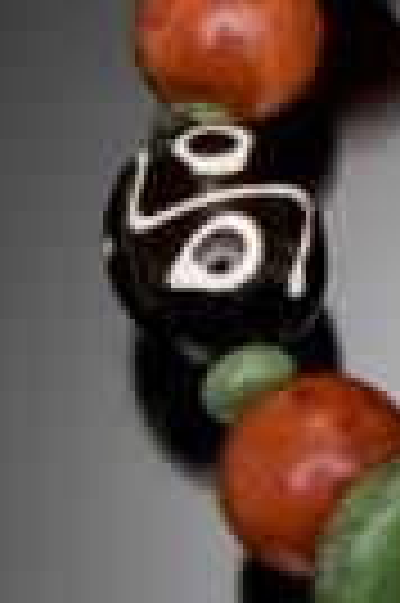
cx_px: 739
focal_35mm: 243
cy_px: 135
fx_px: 4060
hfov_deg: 5.5
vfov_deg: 8.5
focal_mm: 62
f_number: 16
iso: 200
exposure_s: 1/60
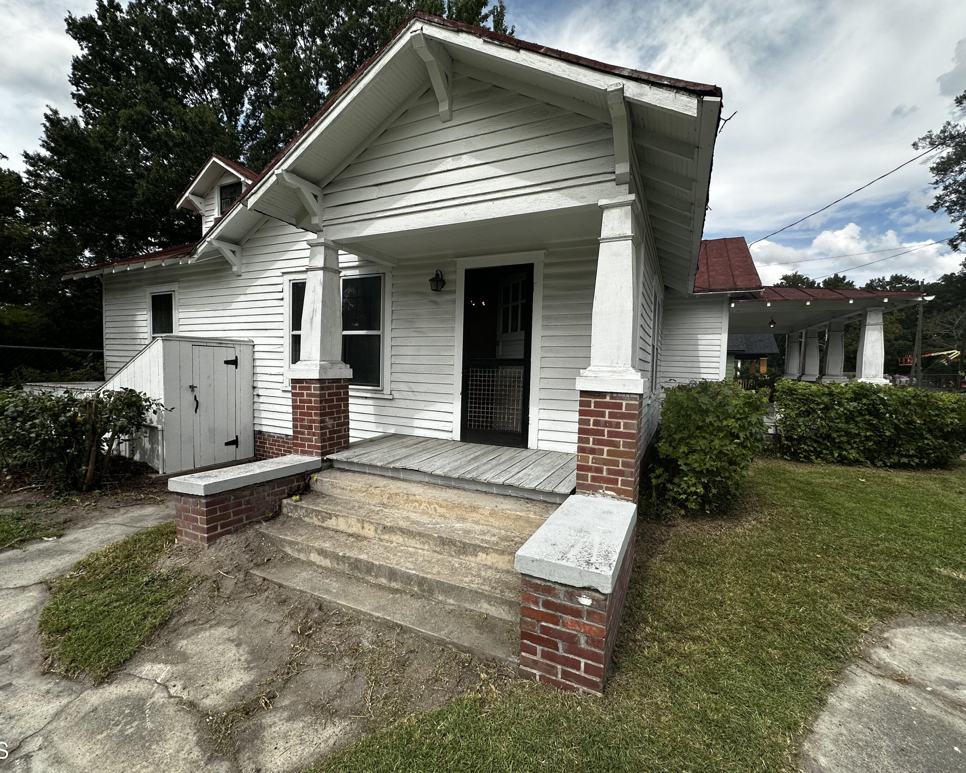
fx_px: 429
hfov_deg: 96.8
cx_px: 479
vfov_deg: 84.0
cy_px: 389
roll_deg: -1.7
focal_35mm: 15
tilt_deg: -2.5
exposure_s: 1/2020
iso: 50
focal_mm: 2.22
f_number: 2.2
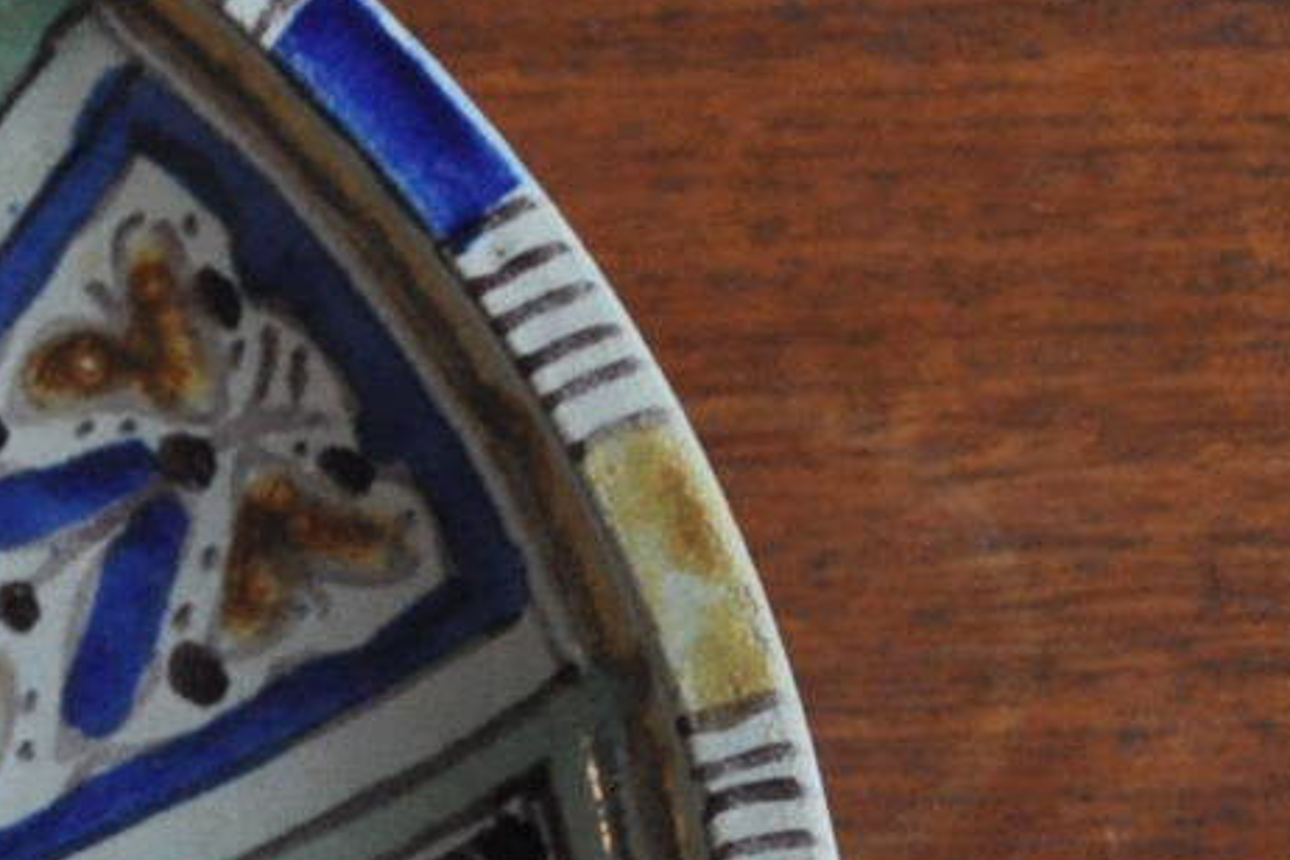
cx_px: -880
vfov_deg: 7.2
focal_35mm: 187
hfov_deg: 10.5
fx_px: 6700
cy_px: 1212
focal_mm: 30
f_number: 4.2
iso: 1600
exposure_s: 1/30
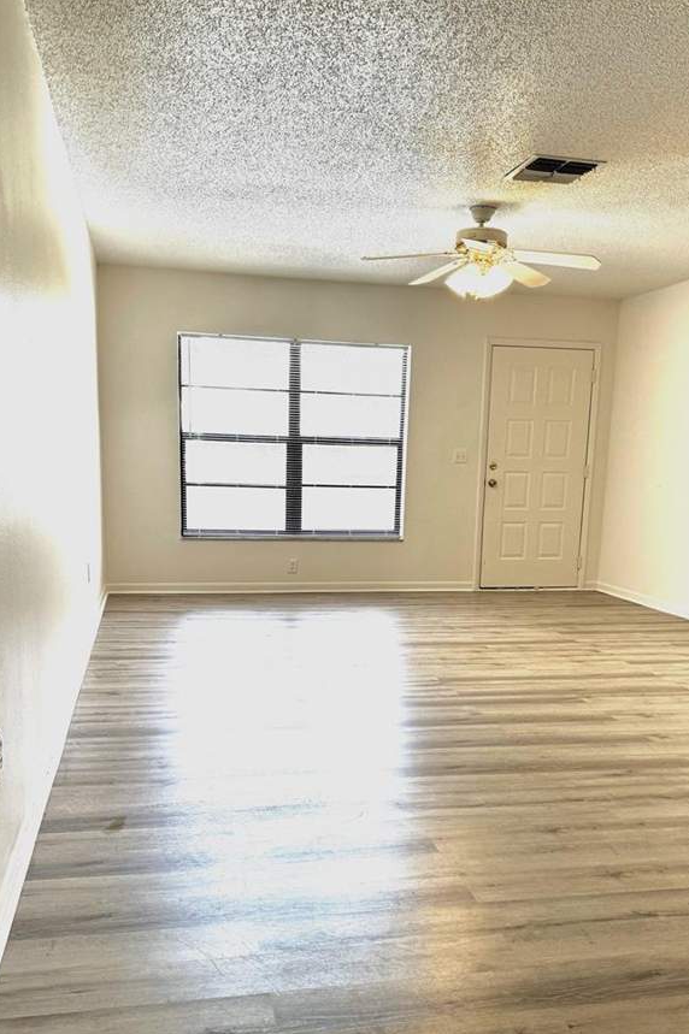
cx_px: 360
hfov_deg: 42.3
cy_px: 619
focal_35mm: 31
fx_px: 891
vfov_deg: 59.8
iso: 80
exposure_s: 1/169
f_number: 1.78
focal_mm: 6.86
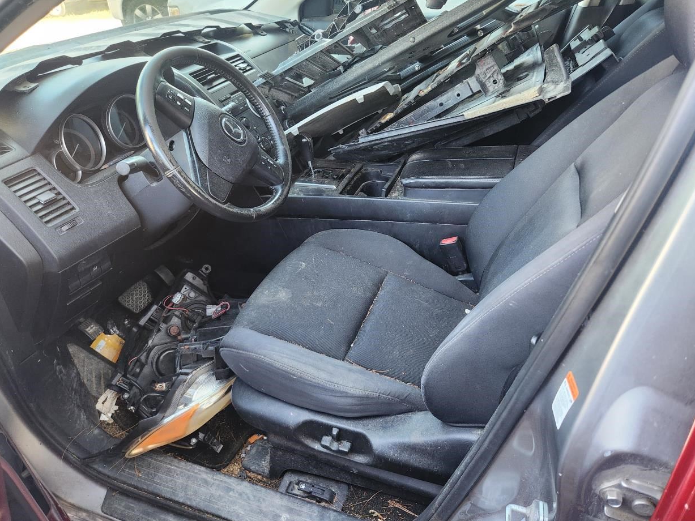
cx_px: 343
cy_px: 250
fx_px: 482
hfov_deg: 71.6
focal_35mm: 24
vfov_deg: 56.8
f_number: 1.8
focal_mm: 5.4
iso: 320
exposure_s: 1/120
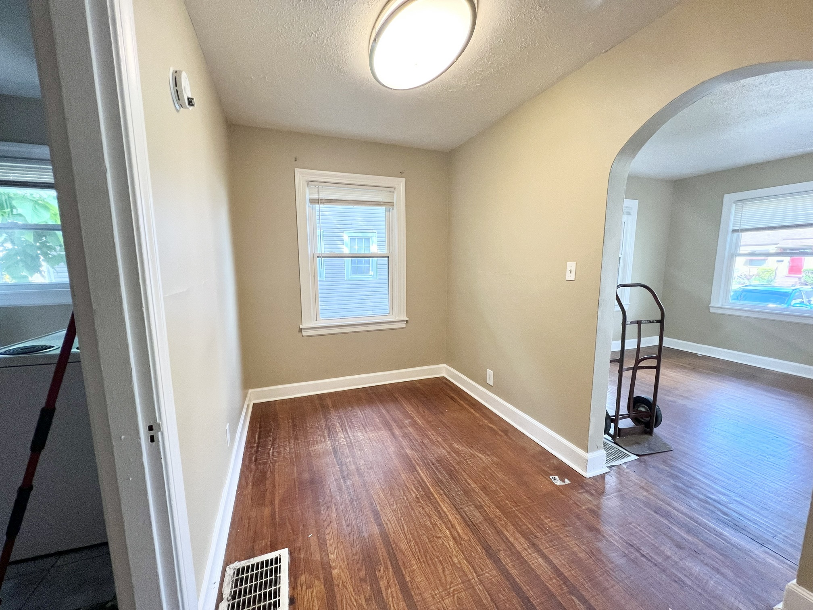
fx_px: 305
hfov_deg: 106.2
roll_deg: +0.1
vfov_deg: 89.9
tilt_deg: -8.2
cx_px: 406
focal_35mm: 13
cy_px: 305
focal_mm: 1.57
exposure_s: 1/120
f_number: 1.8
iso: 160
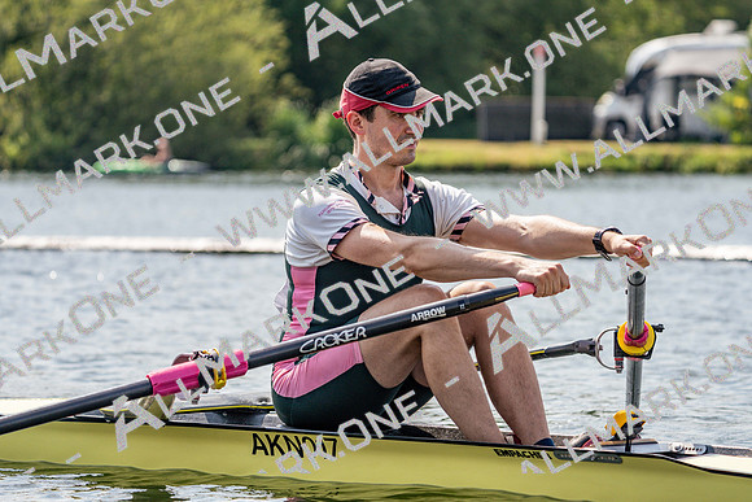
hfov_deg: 10.3
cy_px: 251
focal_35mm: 200
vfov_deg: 6.9
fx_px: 4179
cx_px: 376
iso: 250
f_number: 5.6
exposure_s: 1/1600
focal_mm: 200
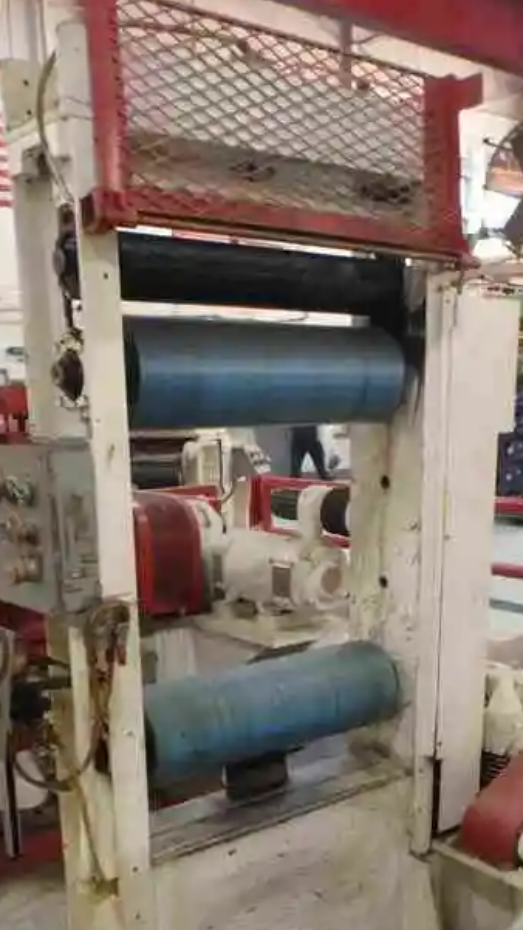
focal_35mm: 39
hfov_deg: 30.4
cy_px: 692
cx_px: 308
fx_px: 962
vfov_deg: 49.6
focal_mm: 3.7
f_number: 3.5
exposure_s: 1/20
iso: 800
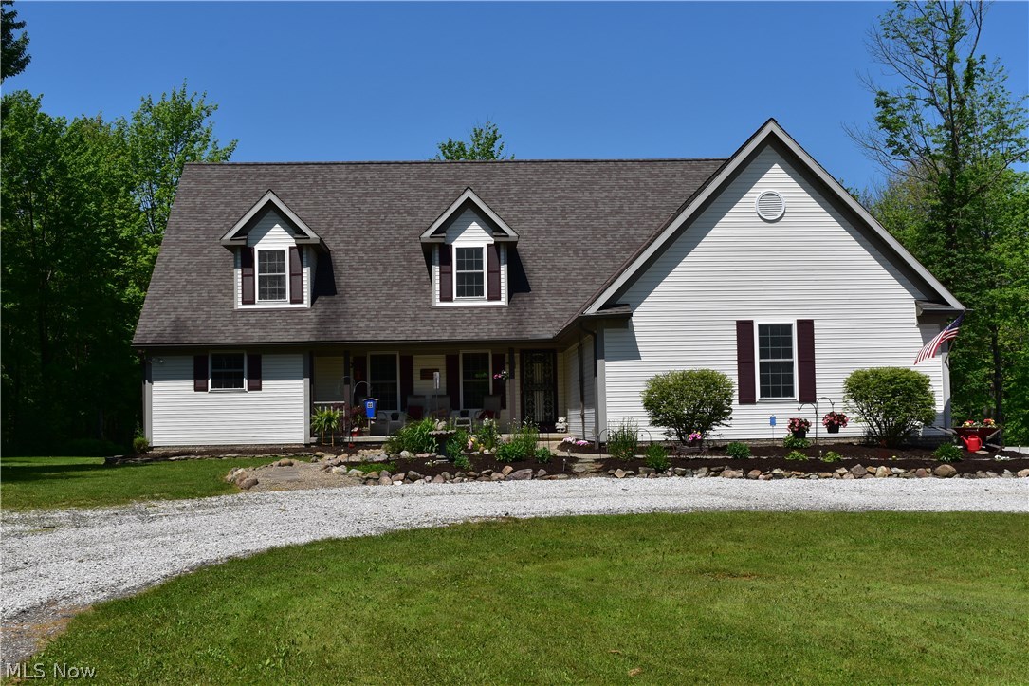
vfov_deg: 30.8
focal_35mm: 44
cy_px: 343
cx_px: 514
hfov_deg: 45.0
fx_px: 1243
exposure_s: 1/500
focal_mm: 29
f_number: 11
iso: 280
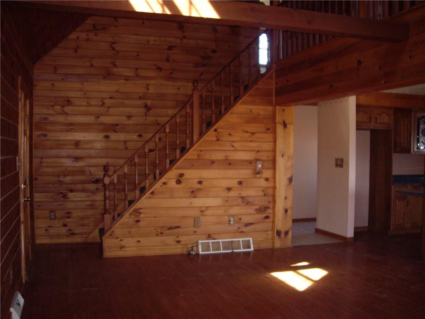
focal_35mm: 38
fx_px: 467
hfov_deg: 49.0
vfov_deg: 37.7
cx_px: 212
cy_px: 160
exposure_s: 1/40
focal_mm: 6.2
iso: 200
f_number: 2.7
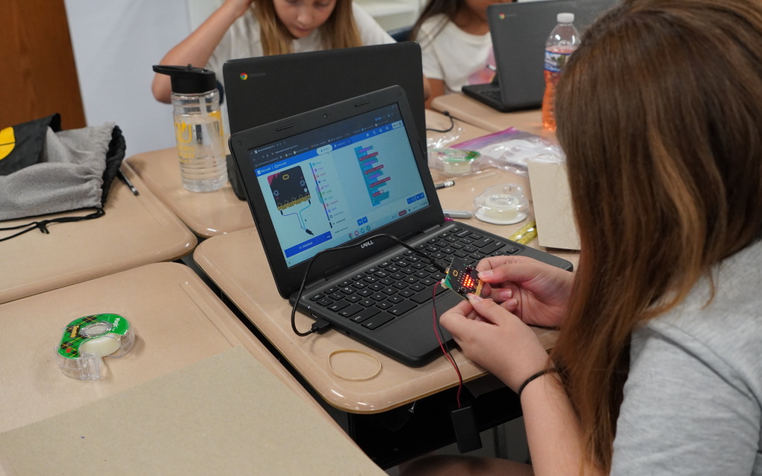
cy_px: 253
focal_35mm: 43
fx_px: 893
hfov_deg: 46.2
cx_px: 382
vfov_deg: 29.8
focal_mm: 28
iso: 1600
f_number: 3.5
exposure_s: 1/160
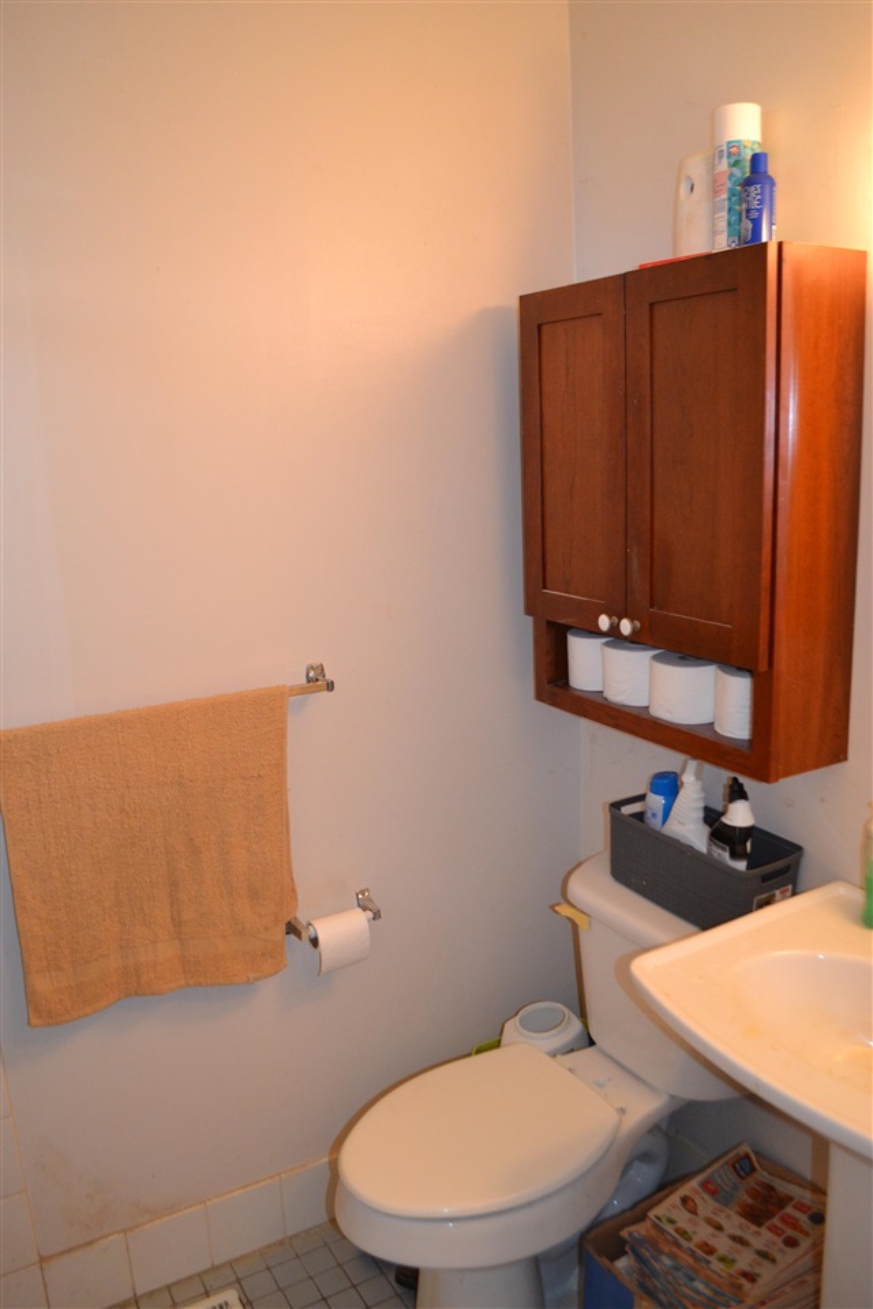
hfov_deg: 47.9
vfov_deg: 67.4
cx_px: 436
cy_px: 654
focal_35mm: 27
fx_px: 982
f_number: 3.5
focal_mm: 18
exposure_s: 1/60
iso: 1000
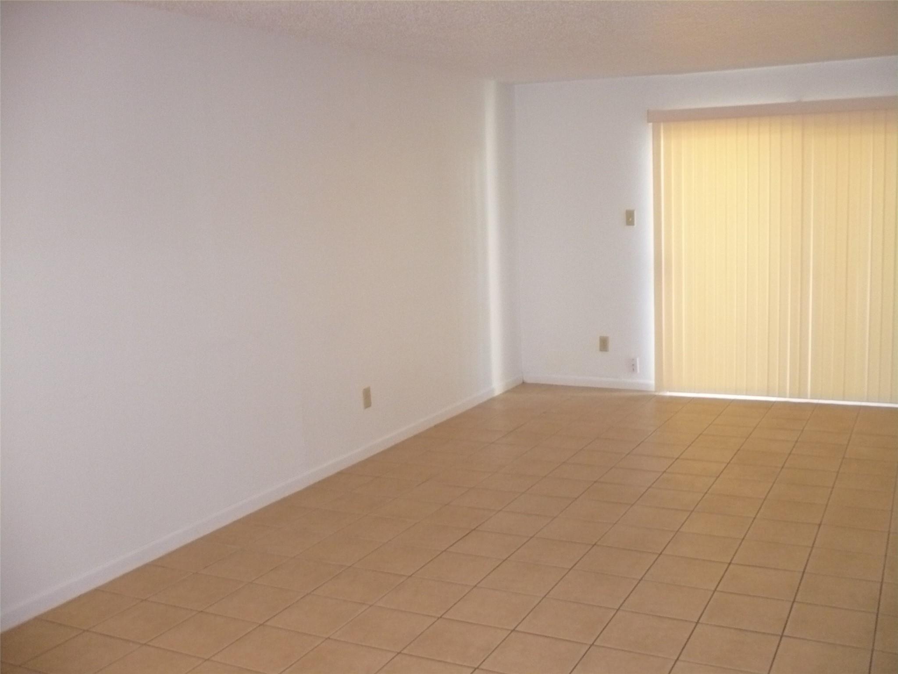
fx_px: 908
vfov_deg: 40.7
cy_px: 337
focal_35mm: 35
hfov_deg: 52.6
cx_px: 449
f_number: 2.8
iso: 320
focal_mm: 5.8
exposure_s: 1/30
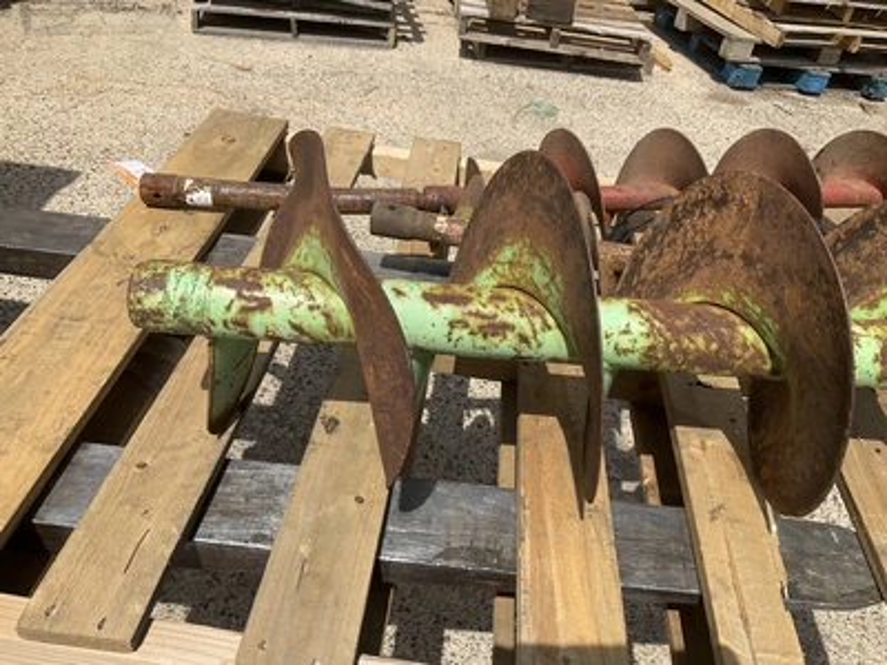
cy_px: 332
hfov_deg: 61.7
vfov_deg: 48.2
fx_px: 743
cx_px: 444
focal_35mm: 29
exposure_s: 1/2141
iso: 25
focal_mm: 3
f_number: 1.8
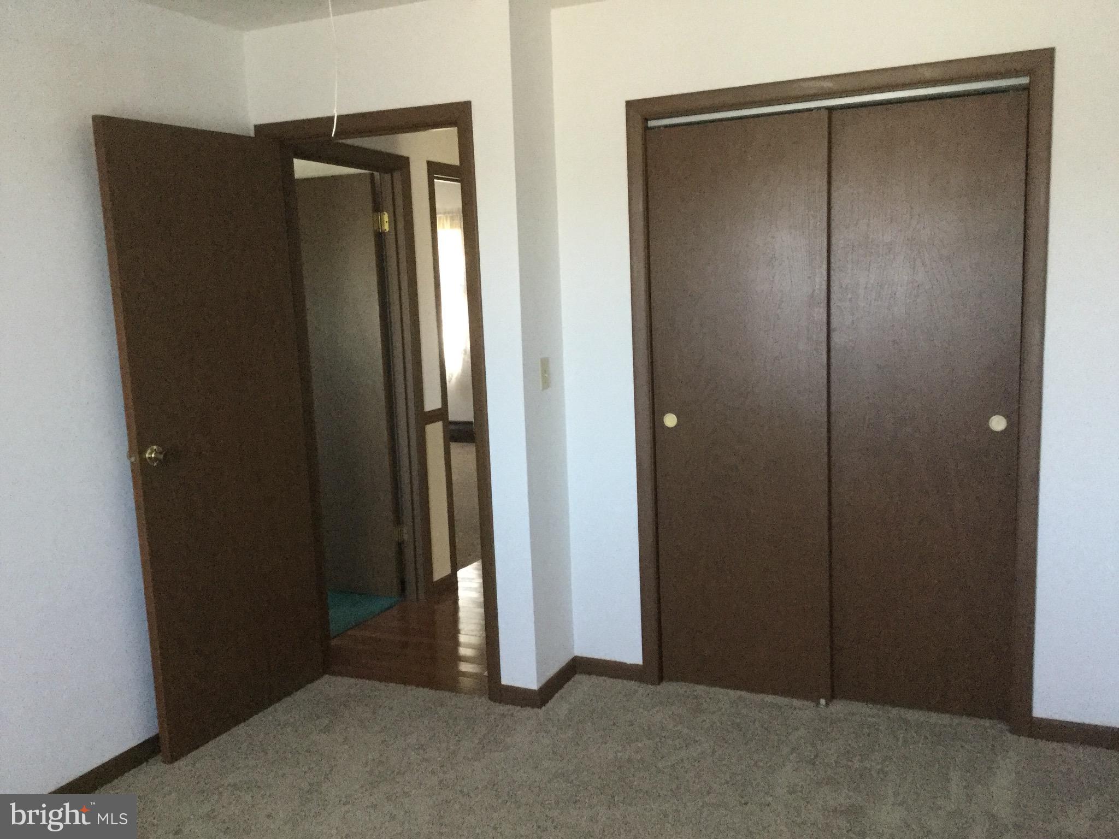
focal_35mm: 31
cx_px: 560
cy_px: 420
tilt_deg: -9.6
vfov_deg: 45.4
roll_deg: +2.7
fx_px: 1002
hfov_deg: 58.4
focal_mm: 3.3
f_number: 2.4
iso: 200
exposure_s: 1/20
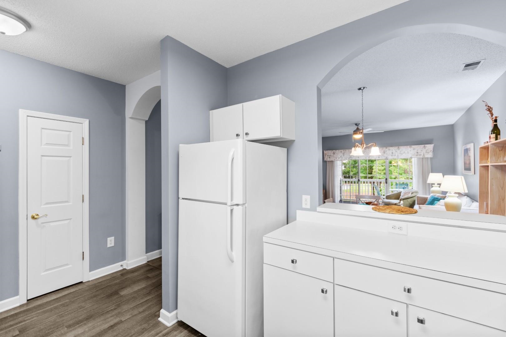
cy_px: 168
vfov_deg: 77.3
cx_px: 253
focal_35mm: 15
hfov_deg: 100.4
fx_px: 211
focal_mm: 10
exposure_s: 1/4
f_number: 4.5
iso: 100
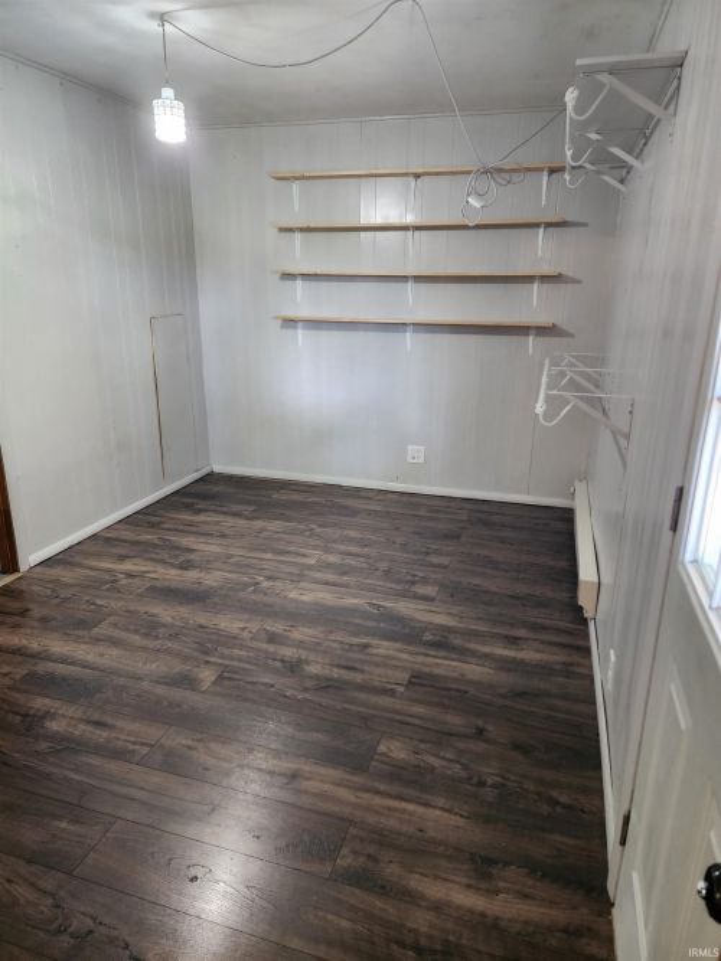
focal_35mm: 23
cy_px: 480
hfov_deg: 58.9
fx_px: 639
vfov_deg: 73.9
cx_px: 360
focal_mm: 6.4
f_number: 1.8
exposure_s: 1/30
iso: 500
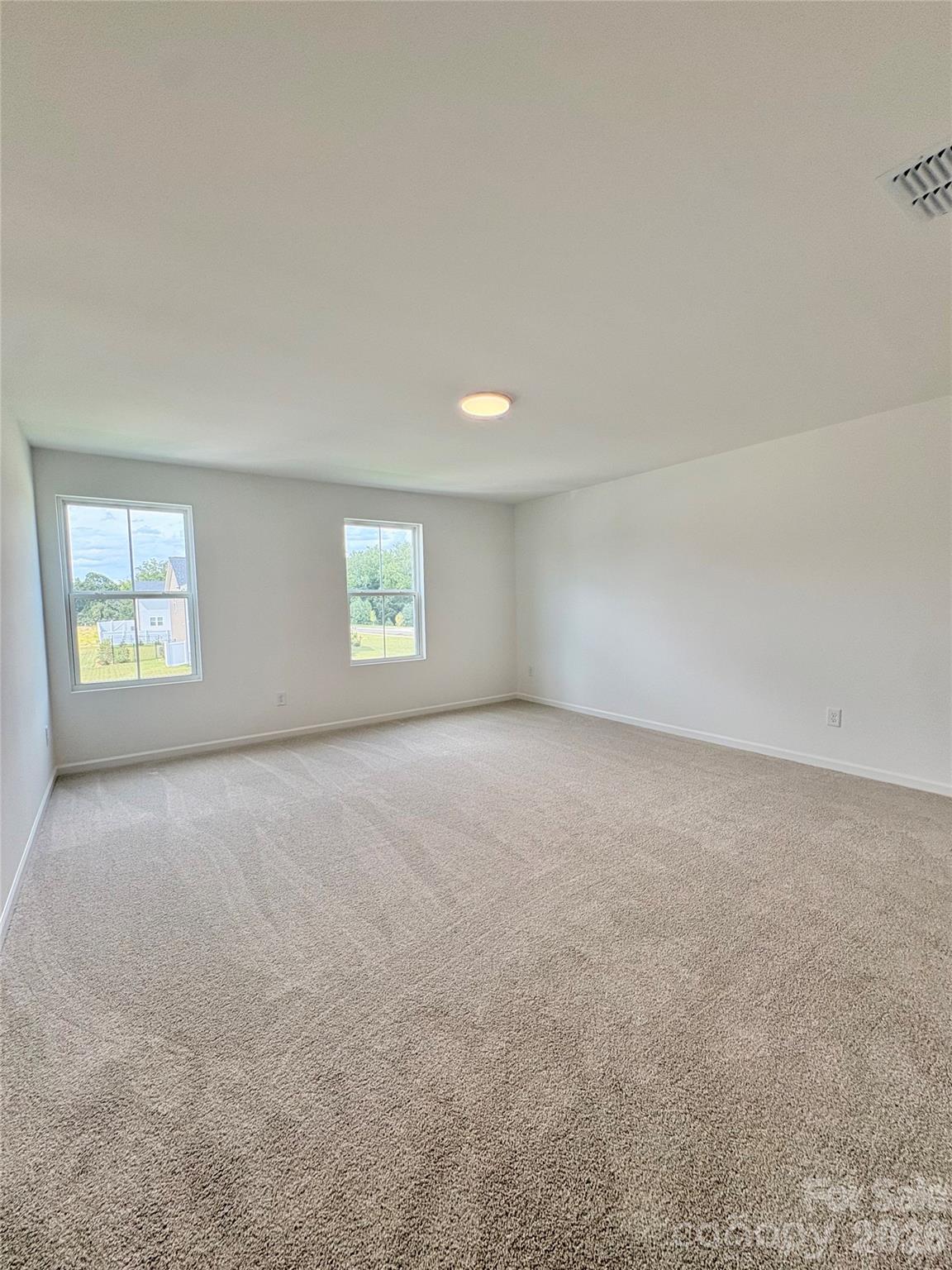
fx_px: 513
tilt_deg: -3.4
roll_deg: +1.2
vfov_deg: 102.1
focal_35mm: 14
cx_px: 476
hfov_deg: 85.7
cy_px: 635
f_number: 2.2
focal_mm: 2.22
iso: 64
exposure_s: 1/131
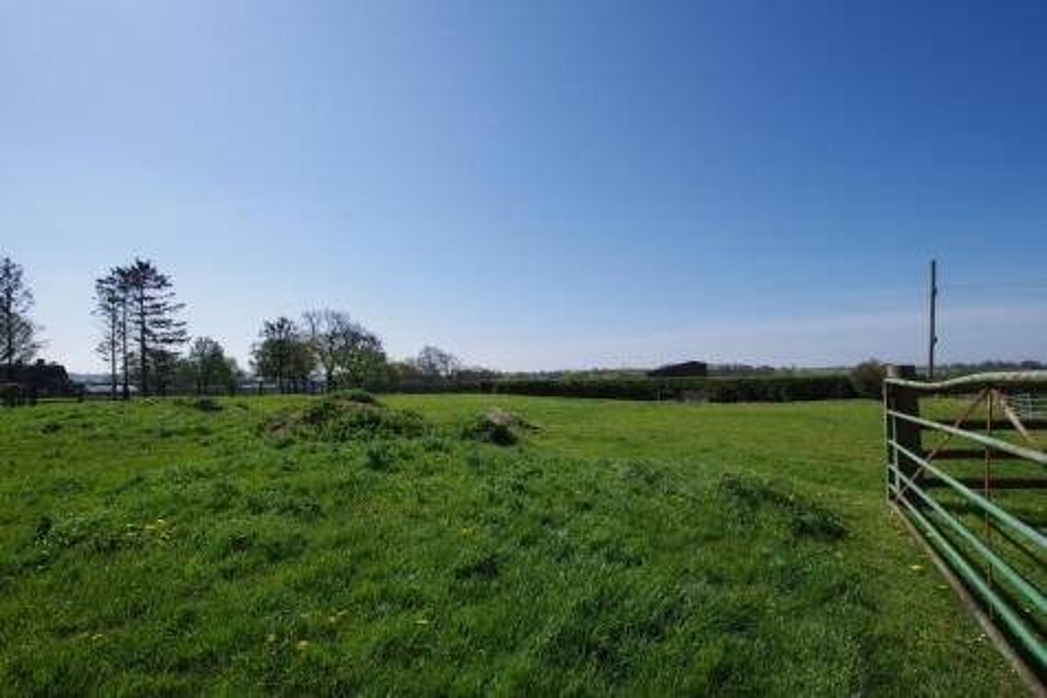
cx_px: 524
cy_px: 349
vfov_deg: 72.0
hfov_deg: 95.0
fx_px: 480
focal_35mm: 16
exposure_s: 1/640
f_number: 8
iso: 200
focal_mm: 11
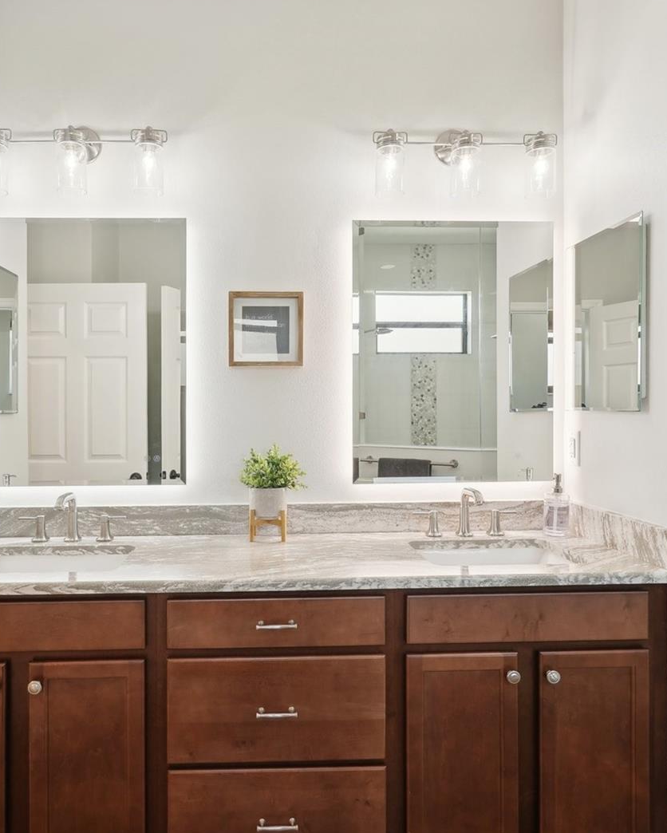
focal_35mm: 23
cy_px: 413
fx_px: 567
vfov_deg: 72.6
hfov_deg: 60.6
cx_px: 282
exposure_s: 1/50
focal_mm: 16
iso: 400
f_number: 8
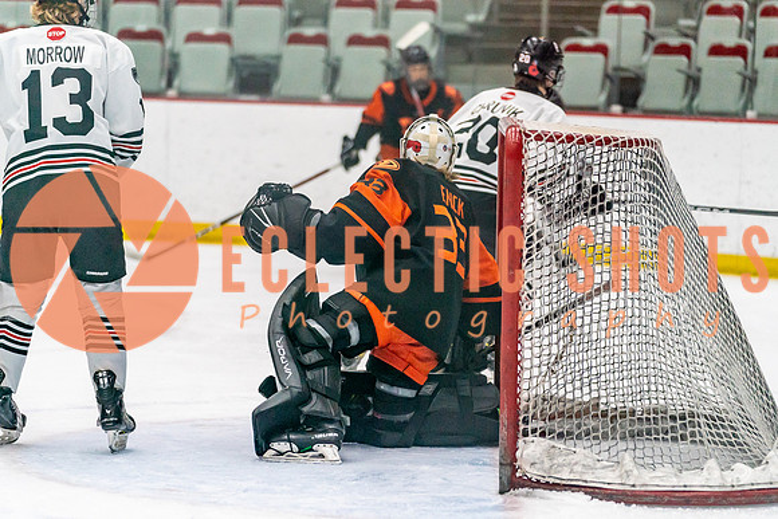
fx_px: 3797
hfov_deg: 11.7
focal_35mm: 176
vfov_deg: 7.8
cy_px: 319
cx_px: 389
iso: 3200
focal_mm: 143
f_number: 2.8
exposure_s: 1/1250
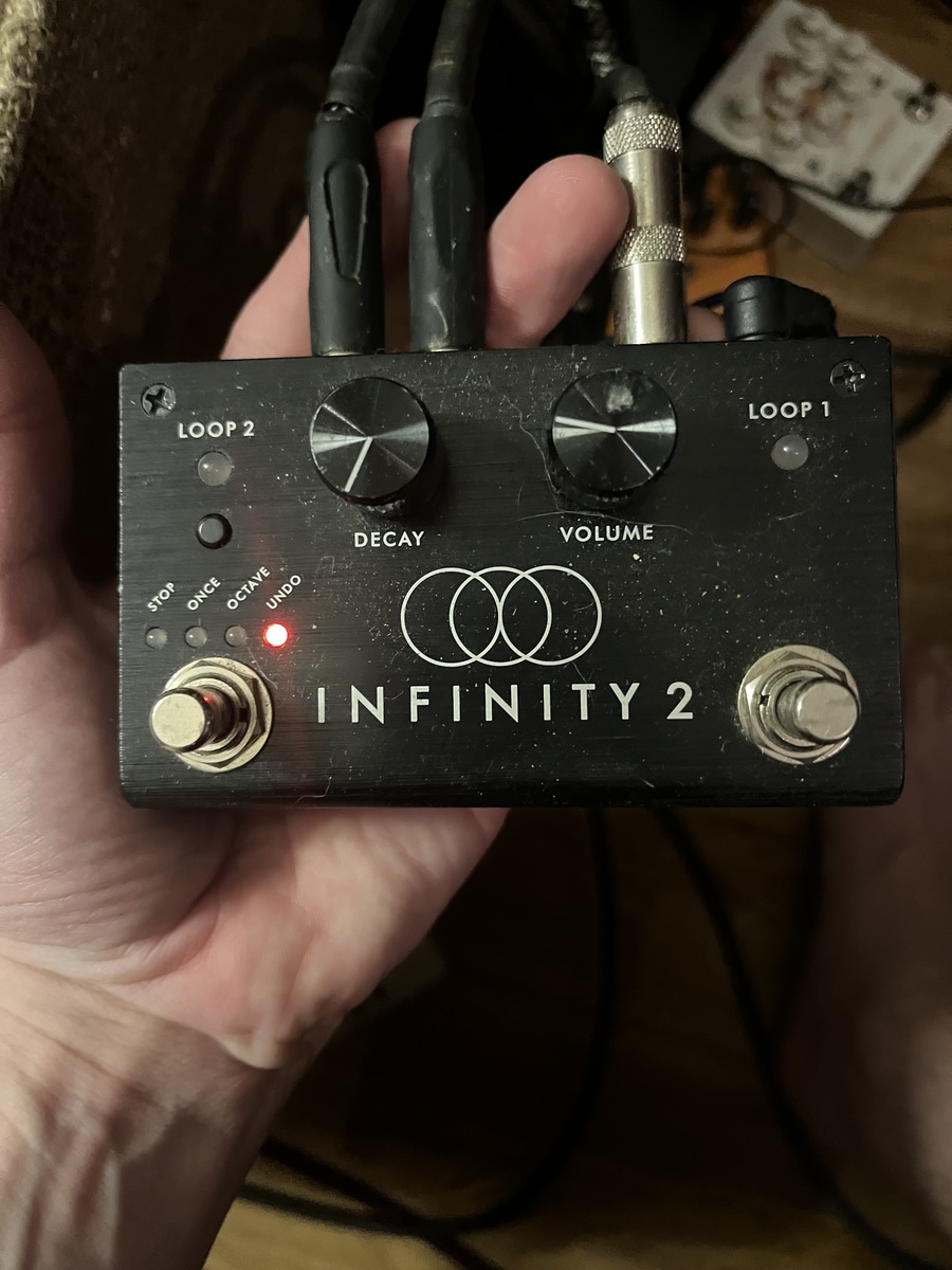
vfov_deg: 67.3
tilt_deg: -83.1
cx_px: 476
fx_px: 953
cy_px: 635
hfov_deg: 53.1
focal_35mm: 26
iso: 1000
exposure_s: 1/30
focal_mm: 5.1
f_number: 1.6
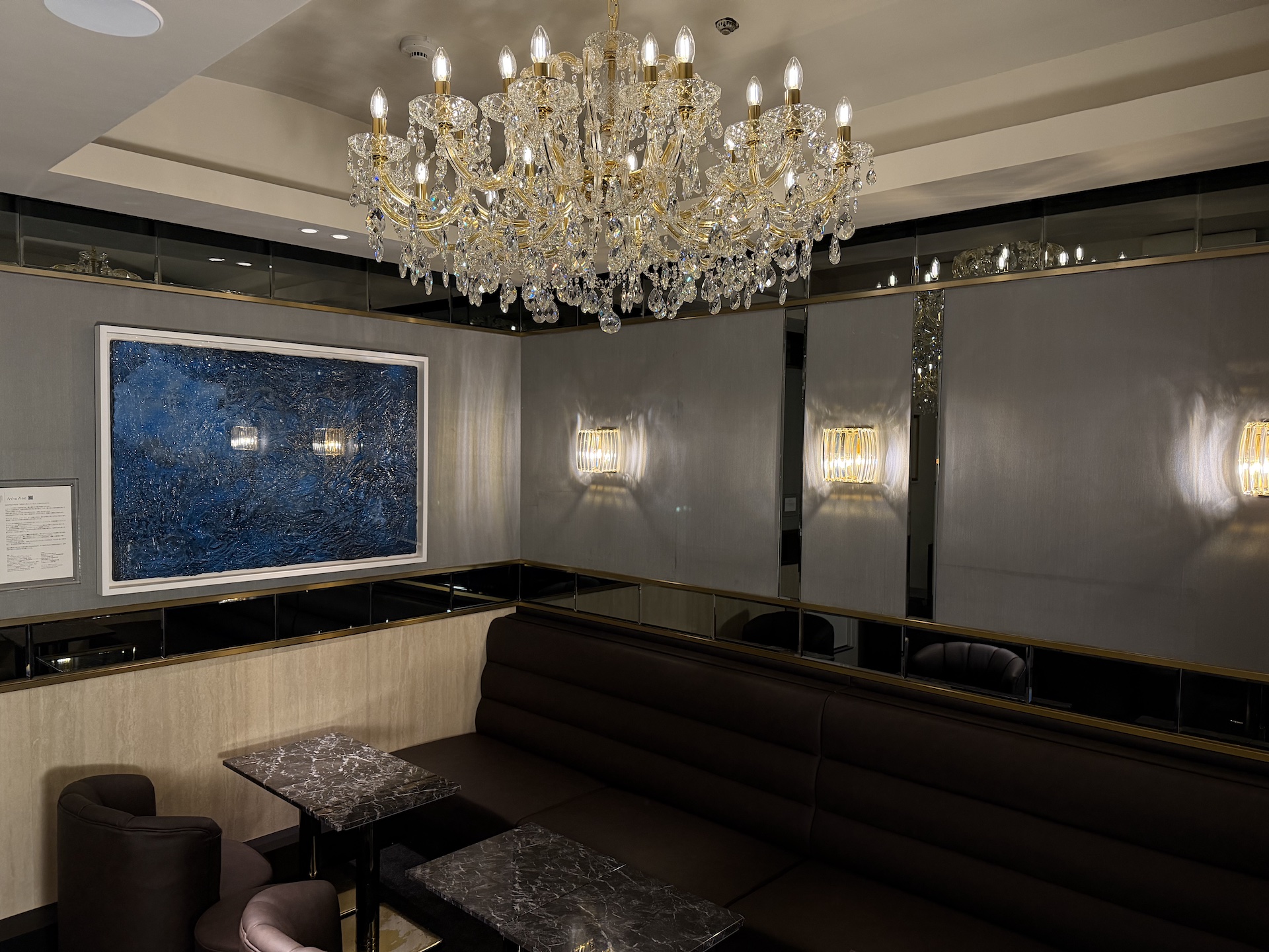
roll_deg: -0.3
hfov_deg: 71.6
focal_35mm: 24
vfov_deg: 56.8
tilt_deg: -2.9
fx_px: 880
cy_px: 476
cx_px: 634
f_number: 1.78
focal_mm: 6.76
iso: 250
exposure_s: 1/50
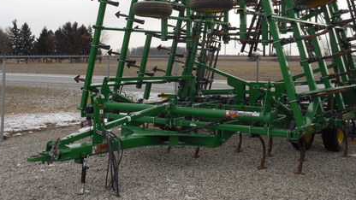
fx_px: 444
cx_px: 192
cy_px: 59
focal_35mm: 47
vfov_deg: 25.2
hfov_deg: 43.7
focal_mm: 5.9
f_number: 4
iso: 80
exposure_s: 1/320
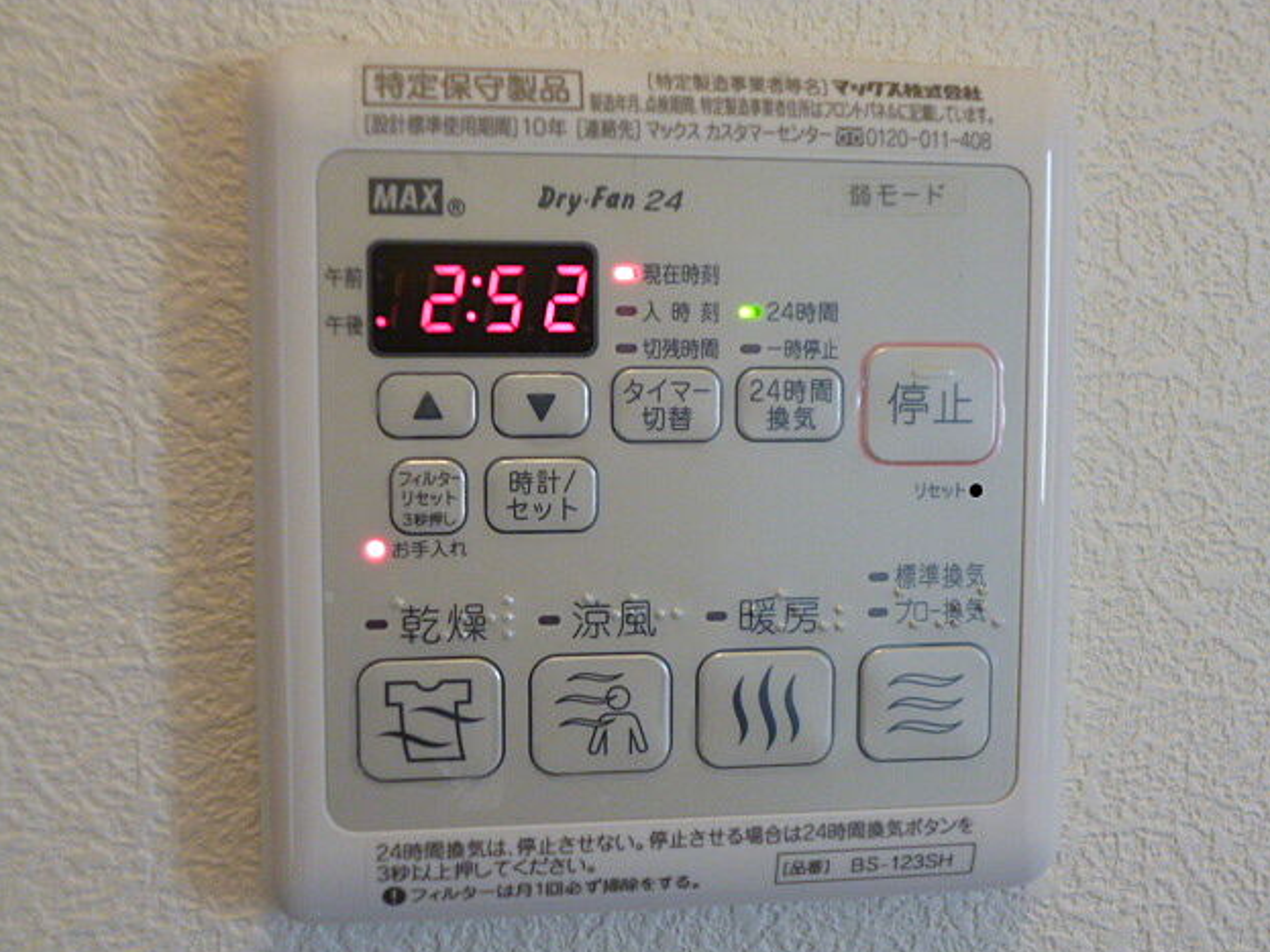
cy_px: 473
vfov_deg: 38.7
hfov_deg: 50.1
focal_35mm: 37
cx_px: 646
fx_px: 1357
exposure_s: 1/25
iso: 400
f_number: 3.1
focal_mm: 6.4
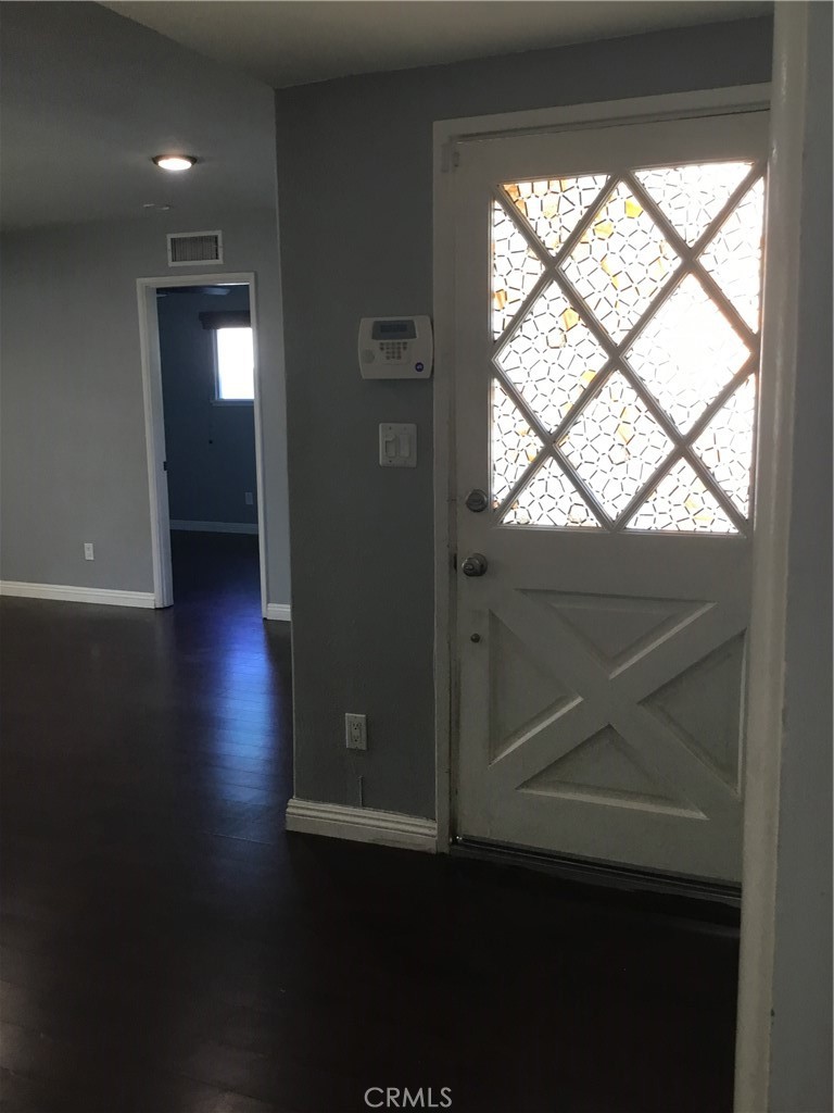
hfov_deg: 45.4
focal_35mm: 31
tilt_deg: -9.0
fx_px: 996
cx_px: 417
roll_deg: +2.3
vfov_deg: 58.4
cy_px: 556
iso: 64
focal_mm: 3.3
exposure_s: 1/30
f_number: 2.4
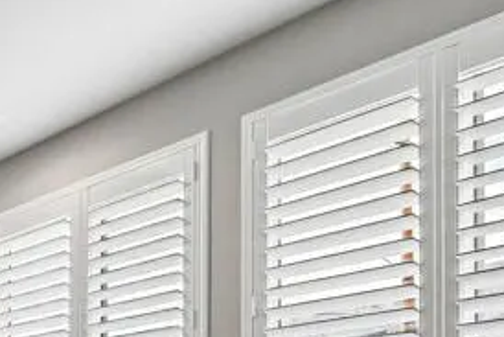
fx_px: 784
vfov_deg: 21.7
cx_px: -397
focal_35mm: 56
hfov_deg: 22.1
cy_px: 446
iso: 250
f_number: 8
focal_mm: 15
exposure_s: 1/6
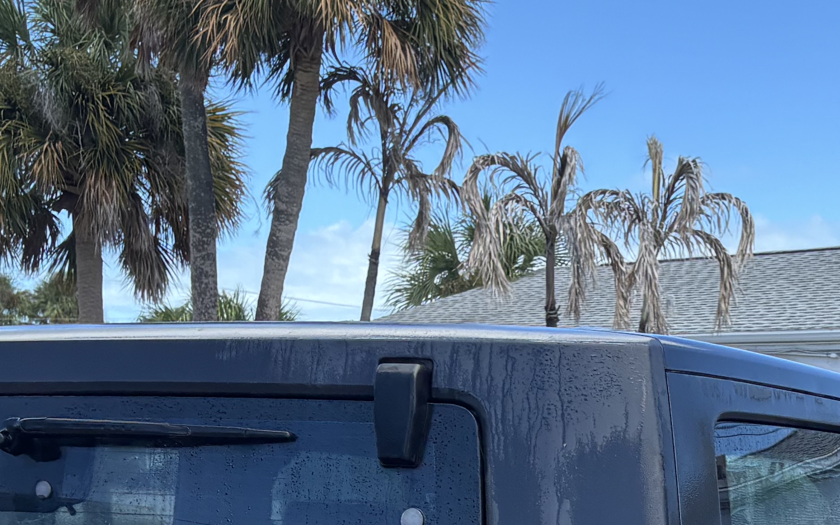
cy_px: 826
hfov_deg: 24.2
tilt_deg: -12.6
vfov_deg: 14.3
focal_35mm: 84
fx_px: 1923
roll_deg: -1.3
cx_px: 692
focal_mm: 5.96
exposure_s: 1/997
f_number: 1.6
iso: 50
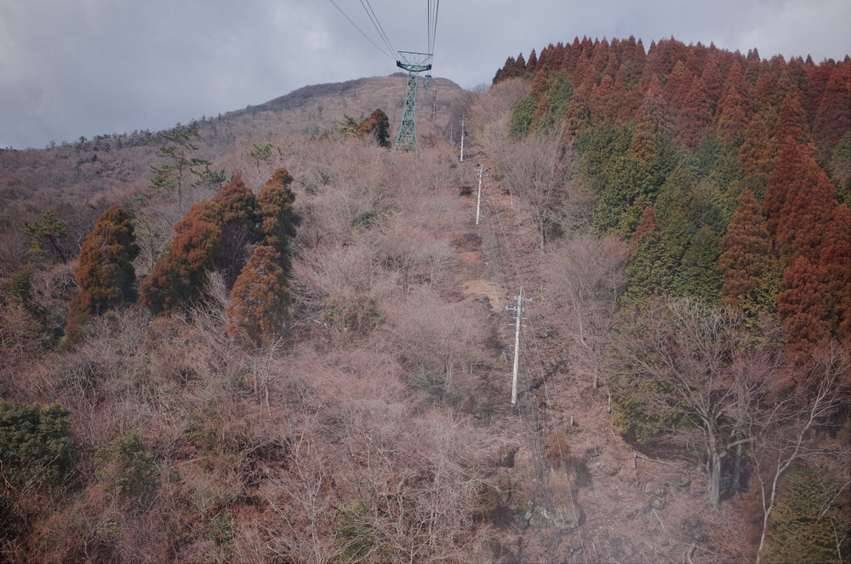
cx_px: 426
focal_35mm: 28
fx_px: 660
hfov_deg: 65.6
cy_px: 282
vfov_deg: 46.2
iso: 400
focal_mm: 18.3
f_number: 2.8
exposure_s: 1/1500
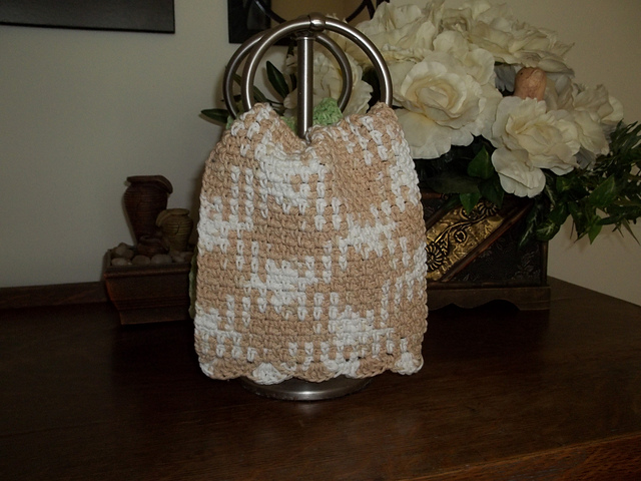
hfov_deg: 55.4
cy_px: 240
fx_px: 611
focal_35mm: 33
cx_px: 320
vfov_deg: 42.9
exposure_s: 1/30
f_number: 3.3
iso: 160
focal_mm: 5.9
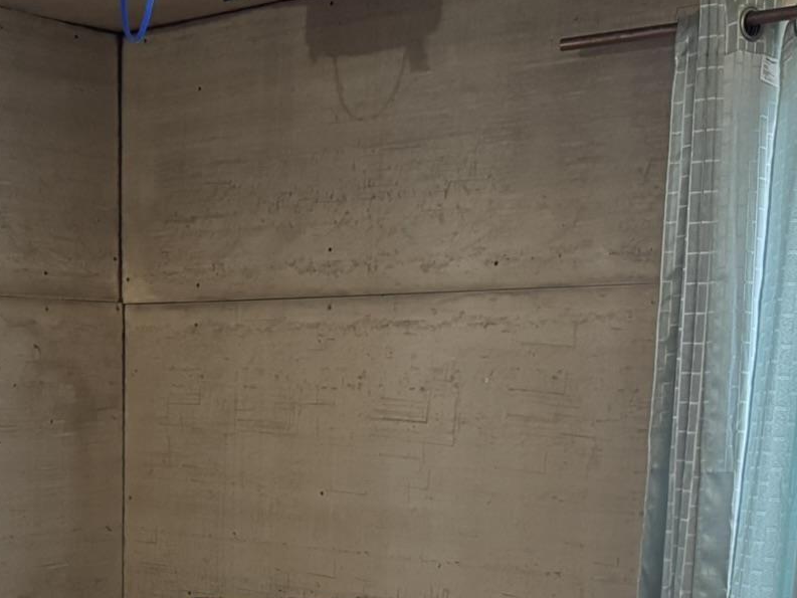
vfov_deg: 22.6
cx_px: 170
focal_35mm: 62
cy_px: 622
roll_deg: -0.1
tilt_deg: -10.1
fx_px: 1428
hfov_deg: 30.5
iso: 1000
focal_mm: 6.76
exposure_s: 1/40
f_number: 1.78
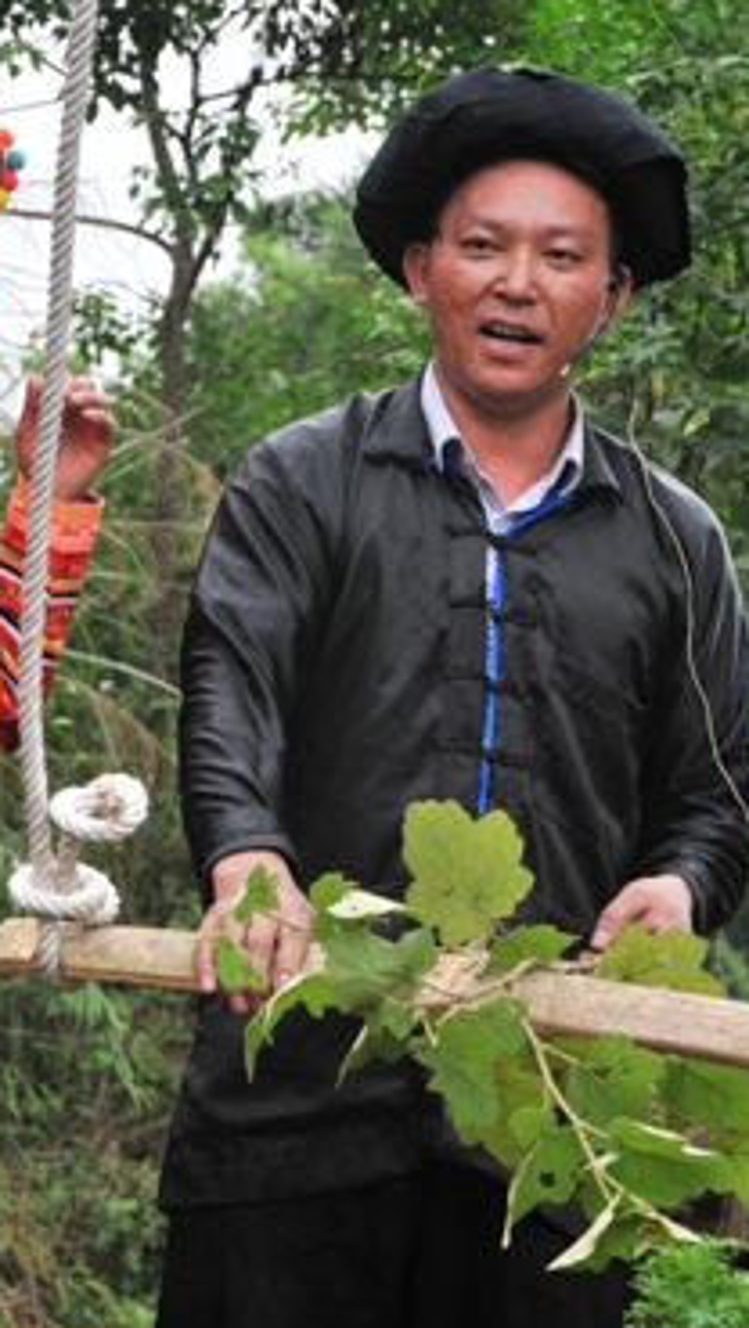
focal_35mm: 136
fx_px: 4794
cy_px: 696
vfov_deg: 15.8
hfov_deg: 8.9
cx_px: 364
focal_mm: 50
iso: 320
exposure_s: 1/320
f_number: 5.6
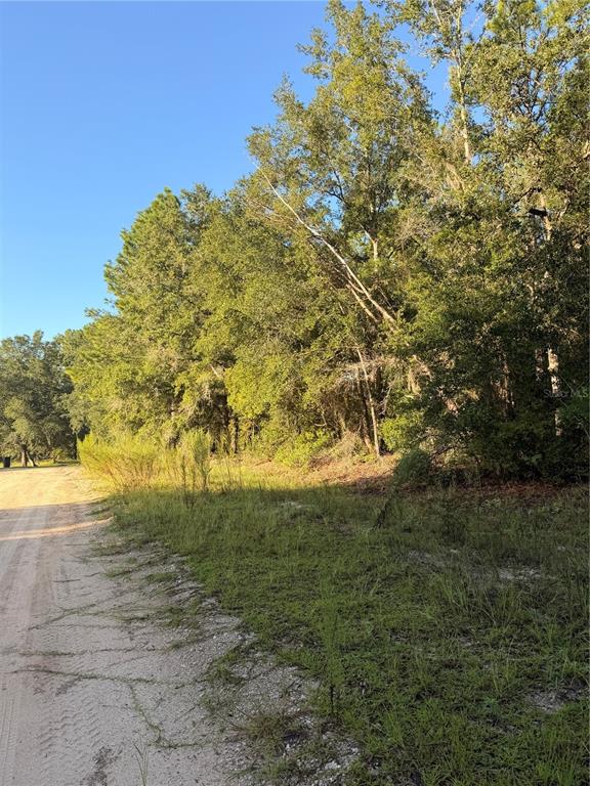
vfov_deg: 71.6
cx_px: 295
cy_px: 393
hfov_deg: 56.8
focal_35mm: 24
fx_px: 545
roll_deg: +0.3
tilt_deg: +0.4
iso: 80
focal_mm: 6.76
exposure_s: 1/1046
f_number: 1.78
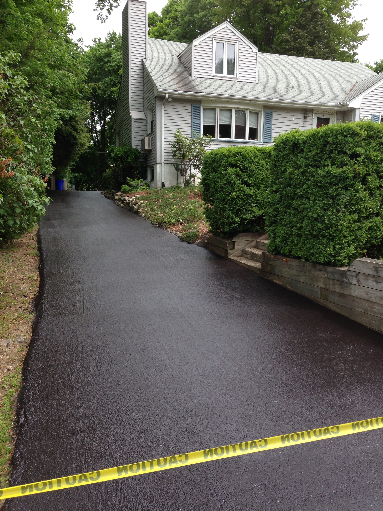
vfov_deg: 55.4
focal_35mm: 33
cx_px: 192
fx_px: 487
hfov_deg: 42.9
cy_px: 256
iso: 50
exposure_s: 1/480
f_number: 2.4
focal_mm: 4.13
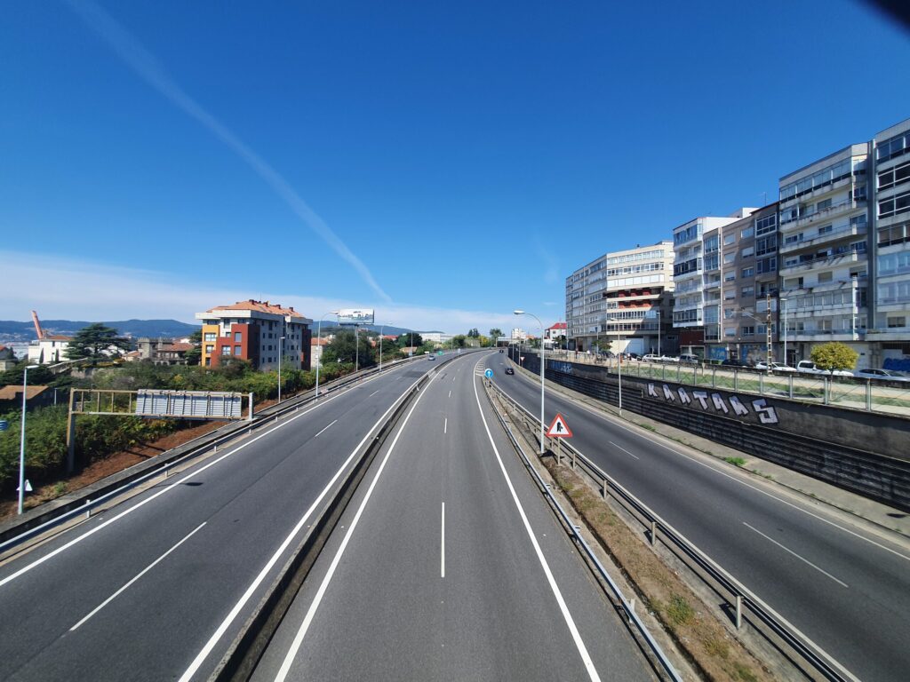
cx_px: 455
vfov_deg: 89.9
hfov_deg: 106.2
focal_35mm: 13
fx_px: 342
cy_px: 341
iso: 50
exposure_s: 1/1020
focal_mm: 1.8
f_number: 2.2
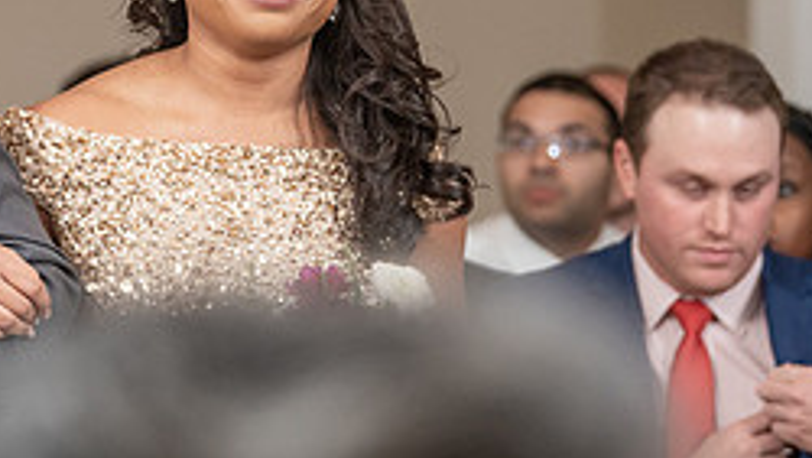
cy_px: 89
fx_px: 8553
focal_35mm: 397
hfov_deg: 5.4
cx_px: 105
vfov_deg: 3.1
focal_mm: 138
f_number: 4
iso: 2000
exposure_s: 1/200
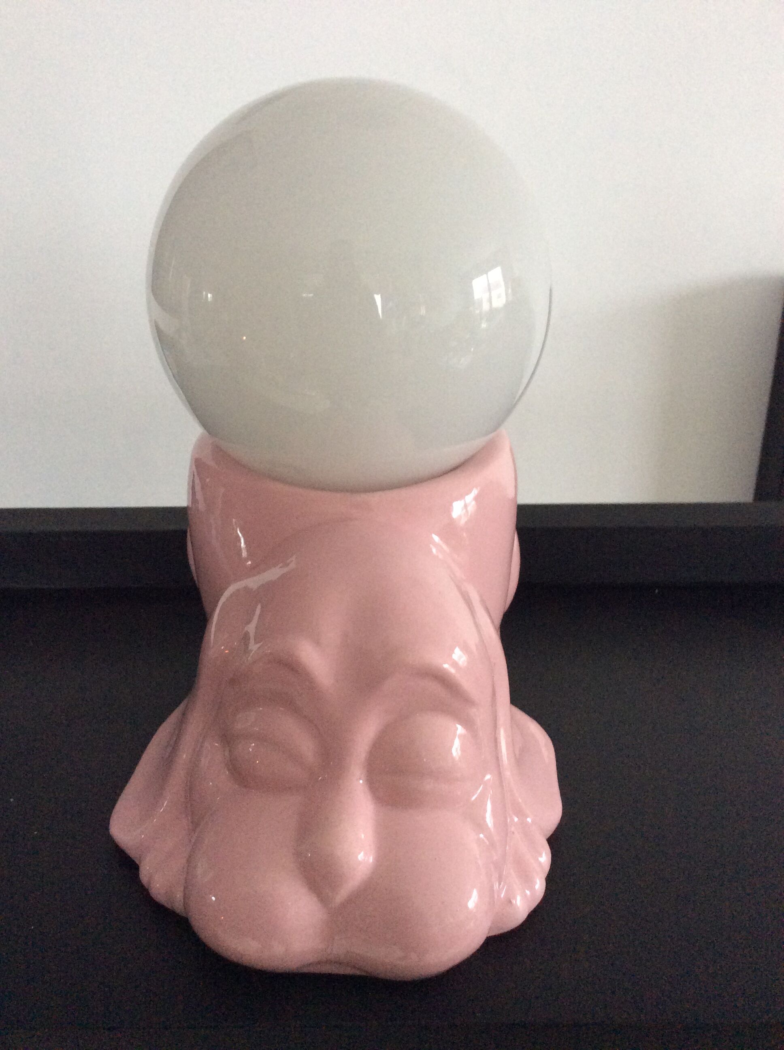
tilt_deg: -23.9
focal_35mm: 32
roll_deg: +0.1
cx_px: 392
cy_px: 525
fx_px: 969
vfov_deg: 56.9
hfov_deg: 44.1
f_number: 2.4
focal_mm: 3.3
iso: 200
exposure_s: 1/25
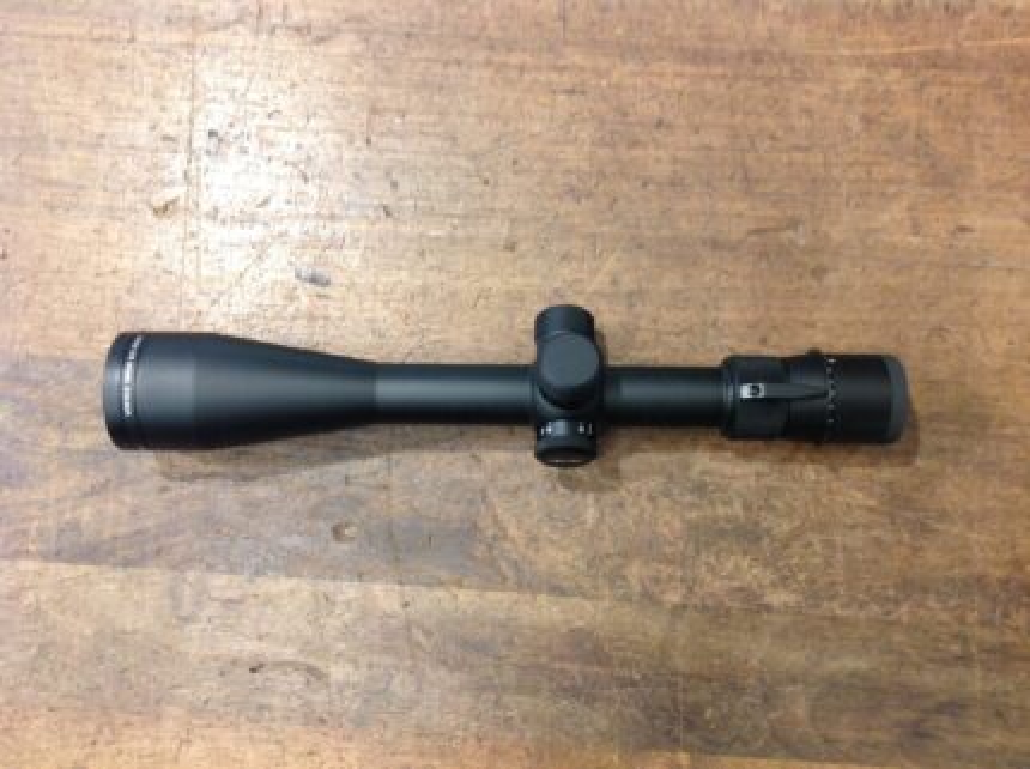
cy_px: 384
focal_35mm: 35
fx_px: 1040
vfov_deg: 40.6
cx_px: 515
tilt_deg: -83.0
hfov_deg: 52.7
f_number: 2.4
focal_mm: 4.28
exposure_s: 1/17
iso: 125
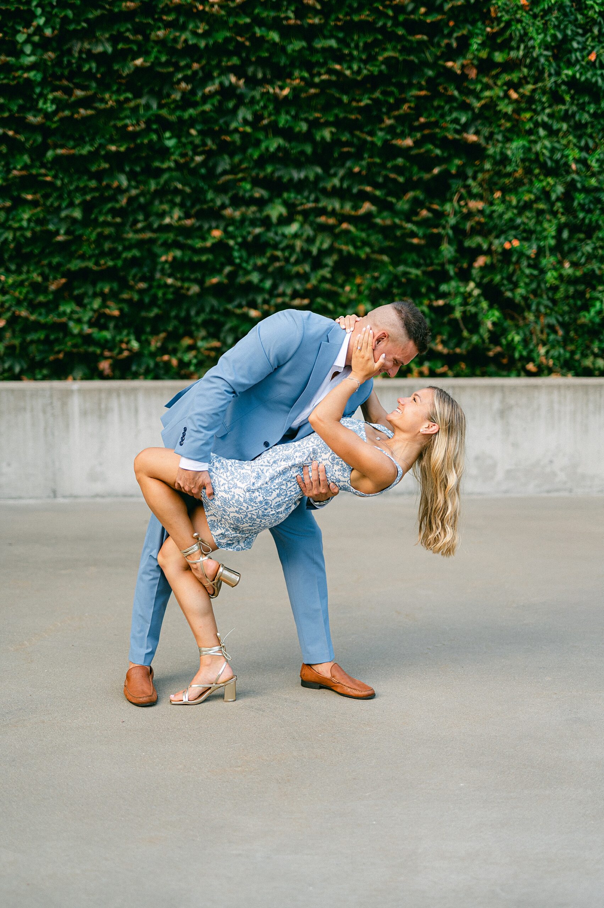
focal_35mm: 50
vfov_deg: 39.6
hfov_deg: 27.0
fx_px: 1260
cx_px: 302
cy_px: 454
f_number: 1.6
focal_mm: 50
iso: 250
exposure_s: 1/640
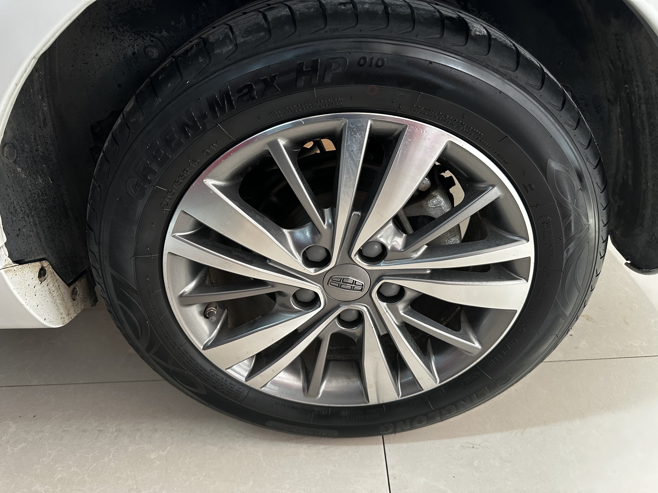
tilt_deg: -33.6
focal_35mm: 24
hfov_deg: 71.6
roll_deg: +4.3
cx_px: 329
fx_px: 456
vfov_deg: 56.8
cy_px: 246
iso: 320
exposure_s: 1/50
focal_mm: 6.86
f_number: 1.78
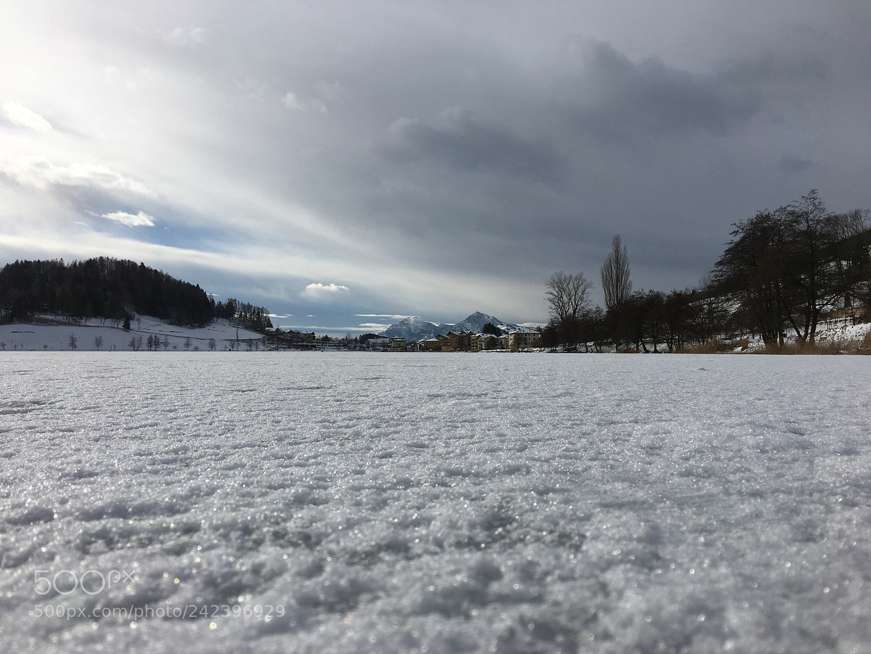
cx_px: 436
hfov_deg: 61.7
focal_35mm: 29
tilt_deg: +2.1
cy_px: 327
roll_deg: -1.9
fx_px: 730
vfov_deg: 48.2
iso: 25
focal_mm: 4.15
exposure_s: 1/4049
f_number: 2.2
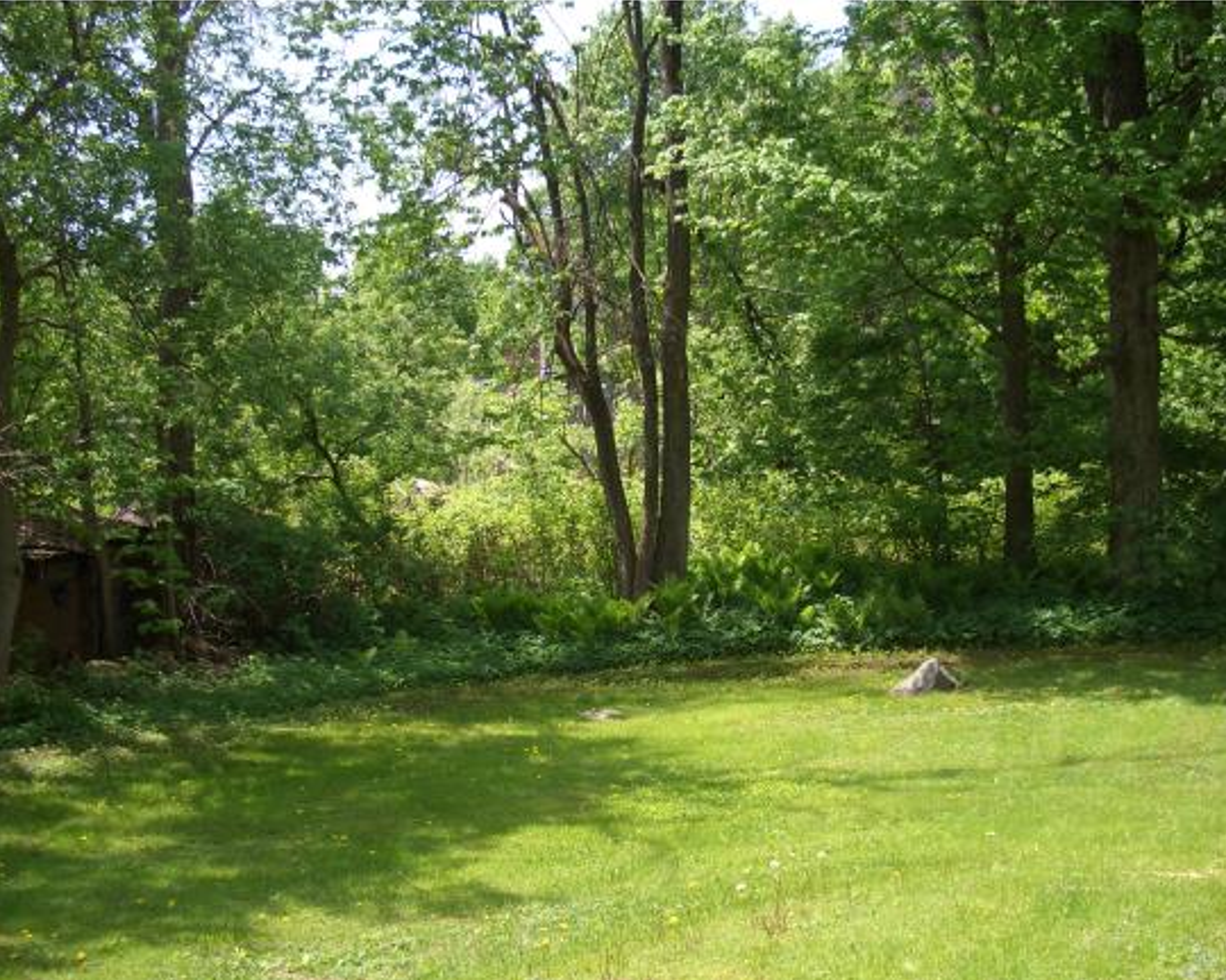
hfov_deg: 42.9
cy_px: 492
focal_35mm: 43
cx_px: 618
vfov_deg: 34.9
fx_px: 1560
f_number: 2.8
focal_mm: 6.8
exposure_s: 1/320
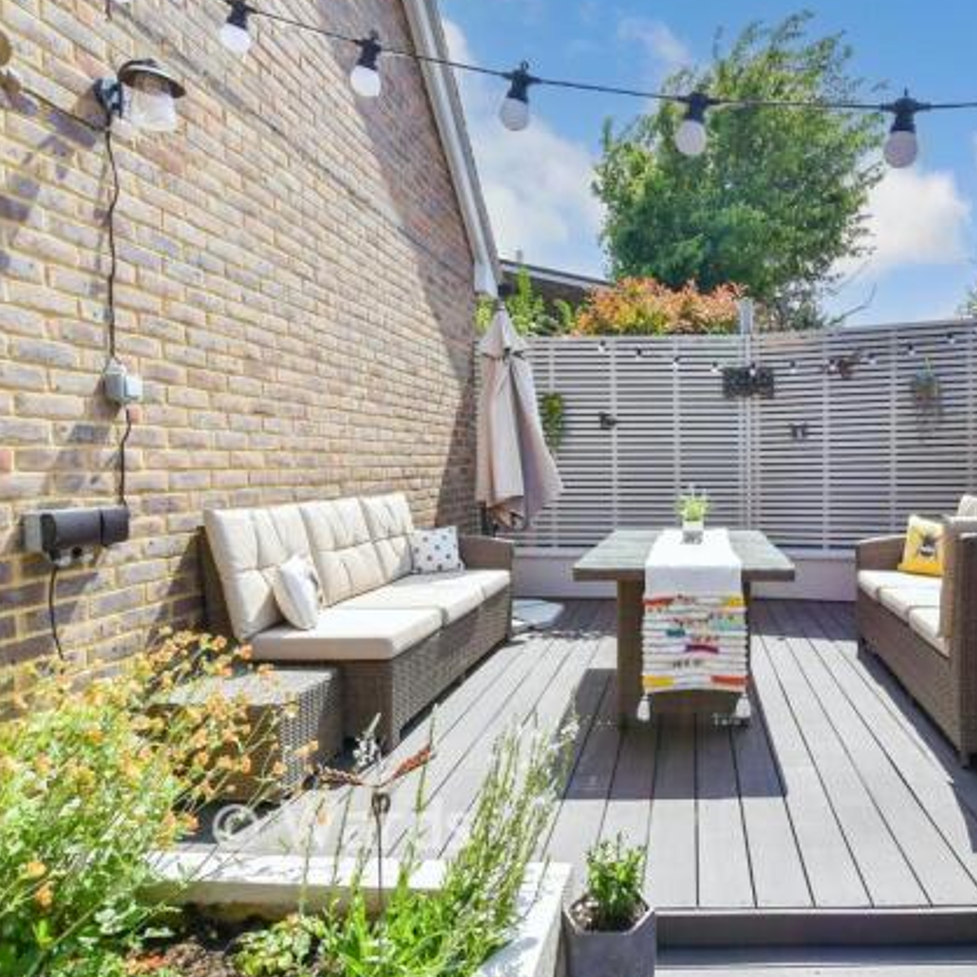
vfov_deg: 74.8
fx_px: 639
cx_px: 709
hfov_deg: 70.7
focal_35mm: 20
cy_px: 476
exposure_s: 1/800
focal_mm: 10
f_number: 8
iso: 320
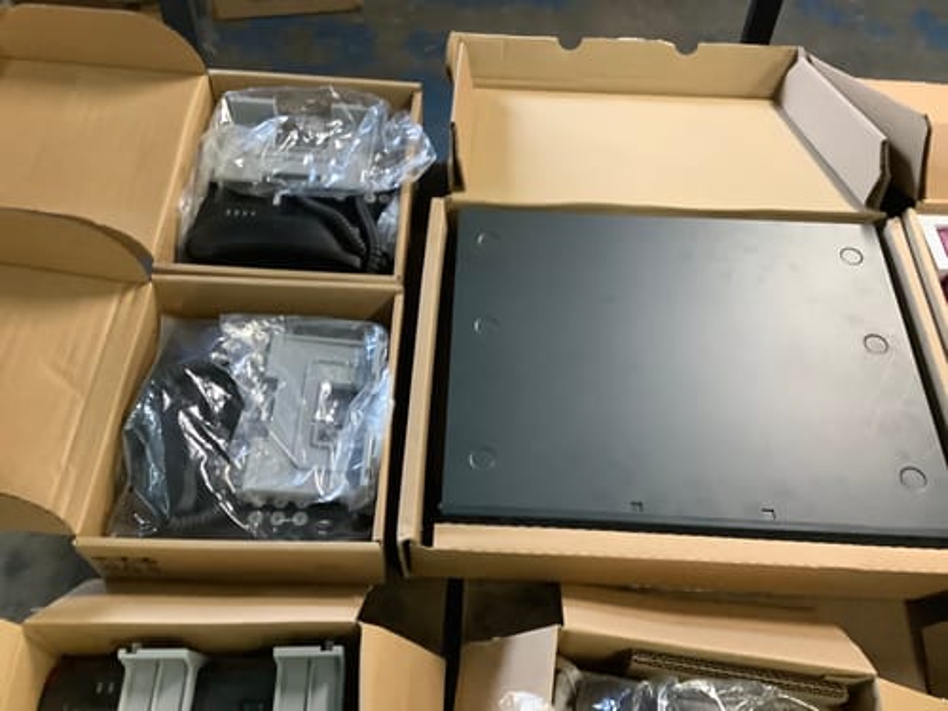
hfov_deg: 58.4
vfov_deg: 45.4
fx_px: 849
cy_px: 356
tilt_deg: -54.2
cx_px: 474
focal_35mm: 31
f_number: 2.4
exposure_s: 1/50
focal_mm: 3.3
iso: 400
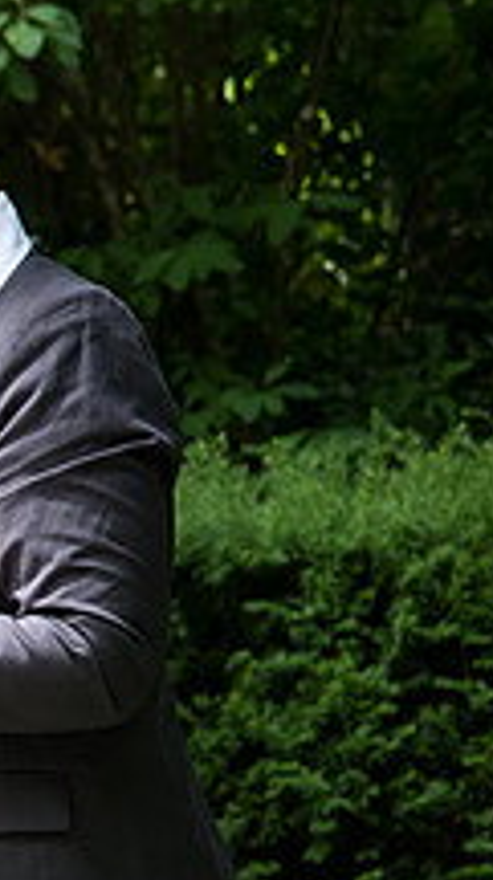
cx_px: -652
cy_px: 670
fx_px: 4593
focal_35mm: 197
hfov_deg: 5.9
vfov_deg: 10.9
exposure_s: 1/400
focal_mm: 70
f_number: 5
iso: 500
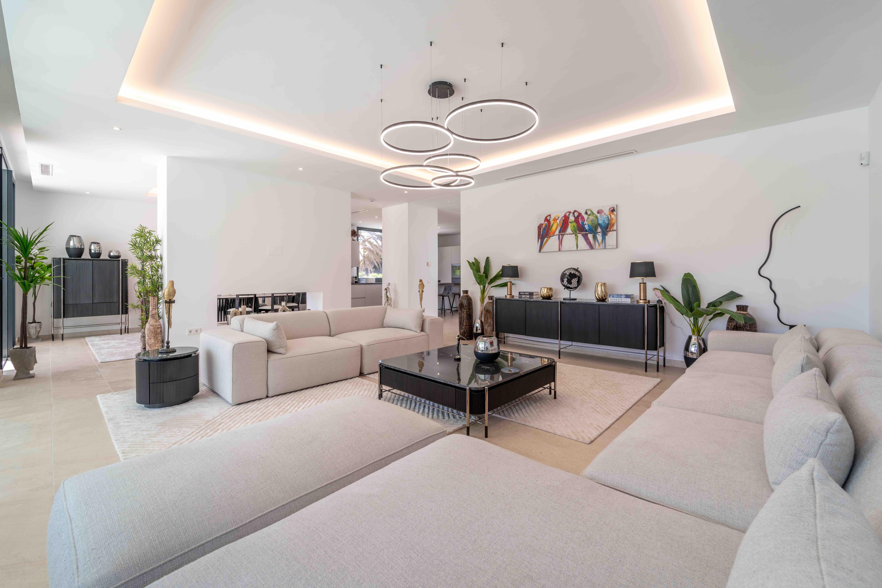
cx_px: 441
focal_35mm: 14
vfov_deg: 81.2
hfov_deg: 104.2
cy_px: 294
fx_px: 343
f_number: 9
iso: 200
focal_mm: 14
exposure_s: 1/60
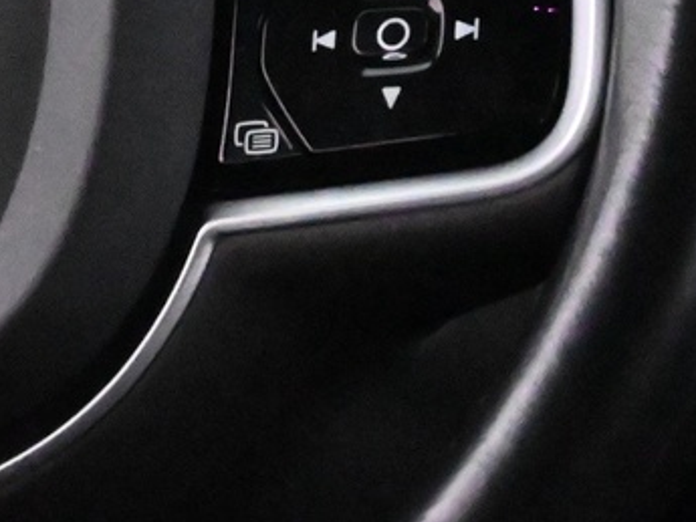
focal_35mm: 206
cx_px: -182
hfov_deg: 9.4
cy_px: 30
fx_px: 4151
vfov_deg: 7.2
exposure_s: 1/50
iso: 16000
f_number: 4.8
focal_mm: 30.5
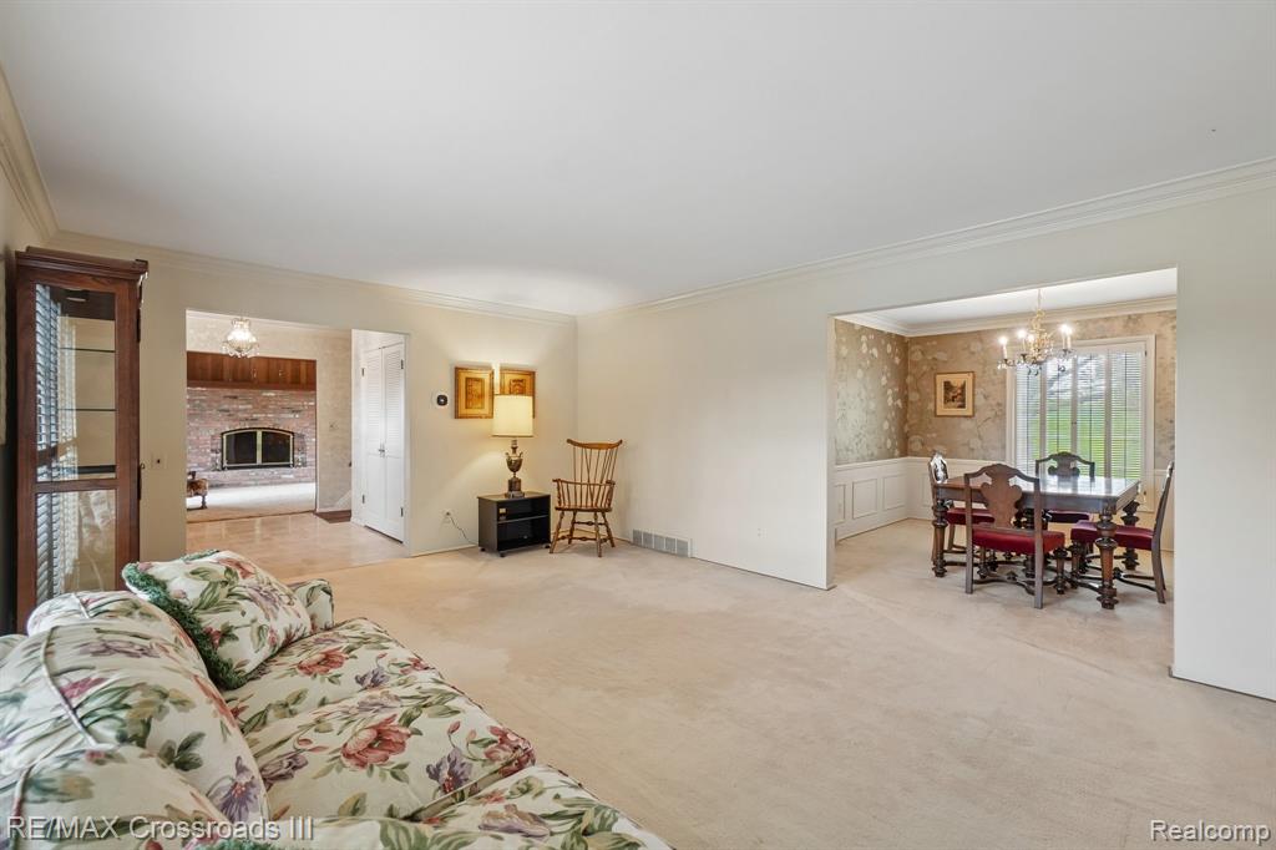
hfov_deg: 100.4
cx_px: 638
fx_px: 531
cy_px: 425
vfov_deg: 77.3
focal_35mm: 15
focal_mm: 10
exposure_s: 1/8
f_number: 8
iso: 400
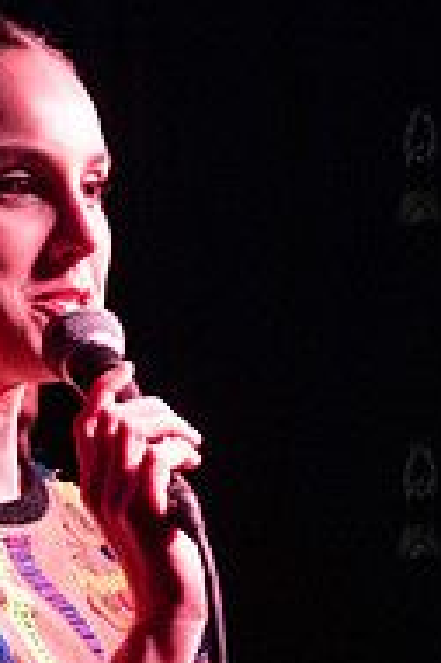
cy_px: 330
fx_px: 3461
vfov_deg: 10.9
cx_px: -31
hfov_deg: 7.3
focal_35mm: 188
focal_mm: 62
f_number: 3.2
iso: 12800
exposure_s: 1/320
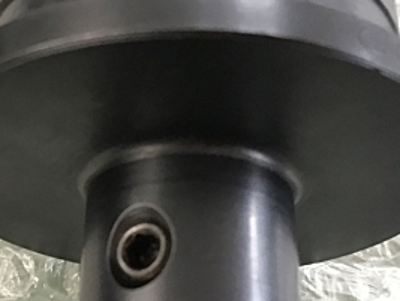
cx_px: 180
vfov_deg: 22.0
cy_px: 160
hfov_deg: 28.9
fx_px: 775
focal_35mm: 67
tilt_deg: -70.2
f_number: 1.8
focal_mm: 3.99
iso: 64
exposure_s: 1/15
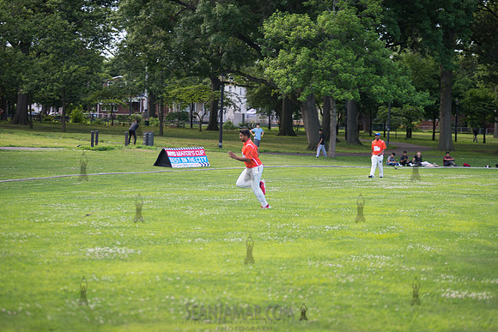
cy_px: 166
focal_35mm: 105
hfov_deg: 19.5
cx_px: 249
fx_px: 1453
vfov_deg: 13.0
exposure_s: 1/500
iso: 200
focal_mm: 105
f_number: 2.8
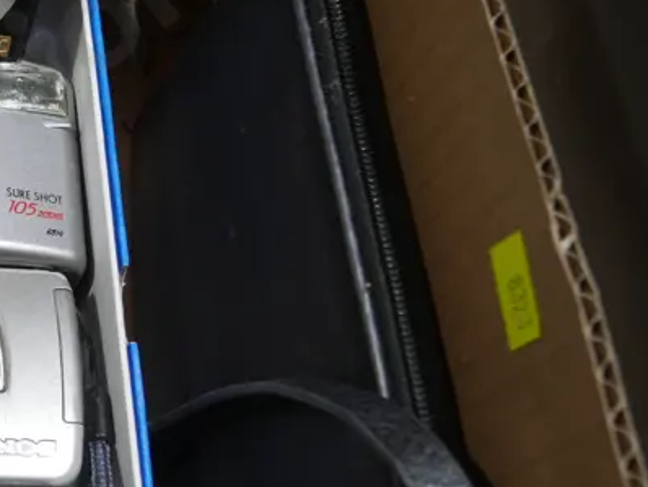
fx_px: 1349
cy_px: 175
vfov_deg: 20.4
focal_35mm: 72
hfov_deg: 24.8
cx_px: -94
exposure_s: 1/80
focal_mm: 14
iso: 200
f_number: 3.5
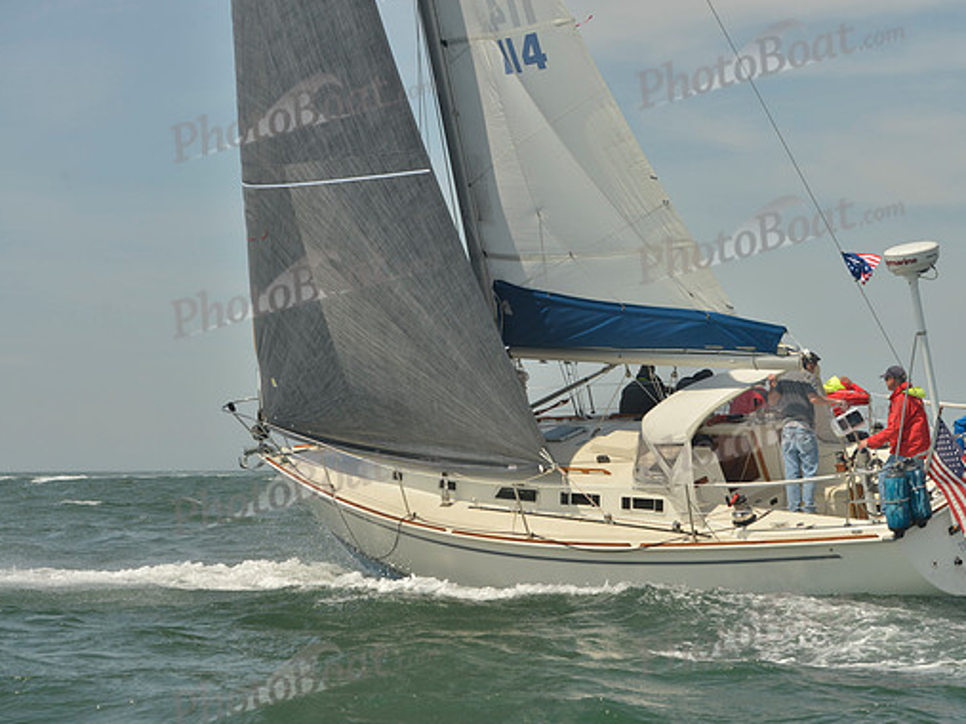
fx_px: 2148
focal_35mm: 77
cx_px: 539
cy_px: 361
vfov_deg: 19.1
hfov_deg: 25.3
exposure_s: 1/1250
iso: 200
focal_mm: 70
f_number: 7.1
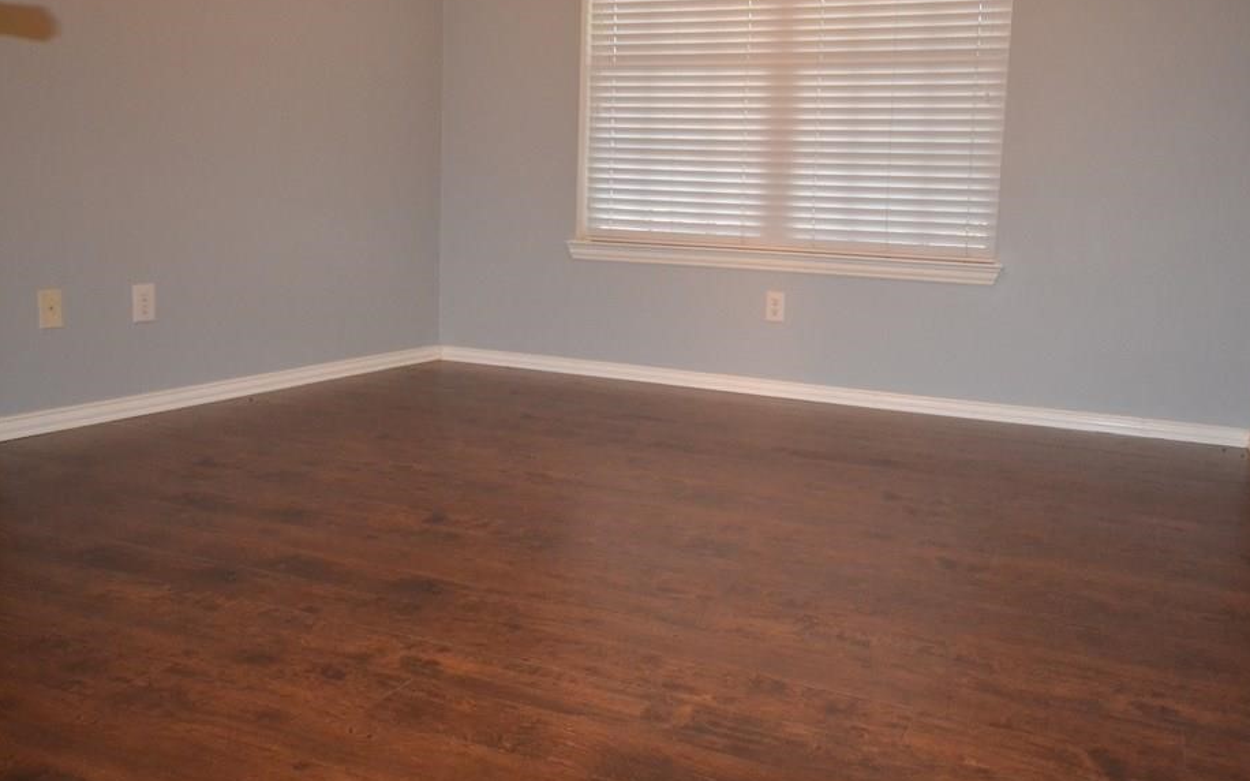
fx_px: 988
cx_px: 715
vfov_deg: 43.0
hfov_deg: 64.3
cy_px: 321
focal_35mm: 29
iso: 3200
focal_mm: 16
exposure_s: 1/60
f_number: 5
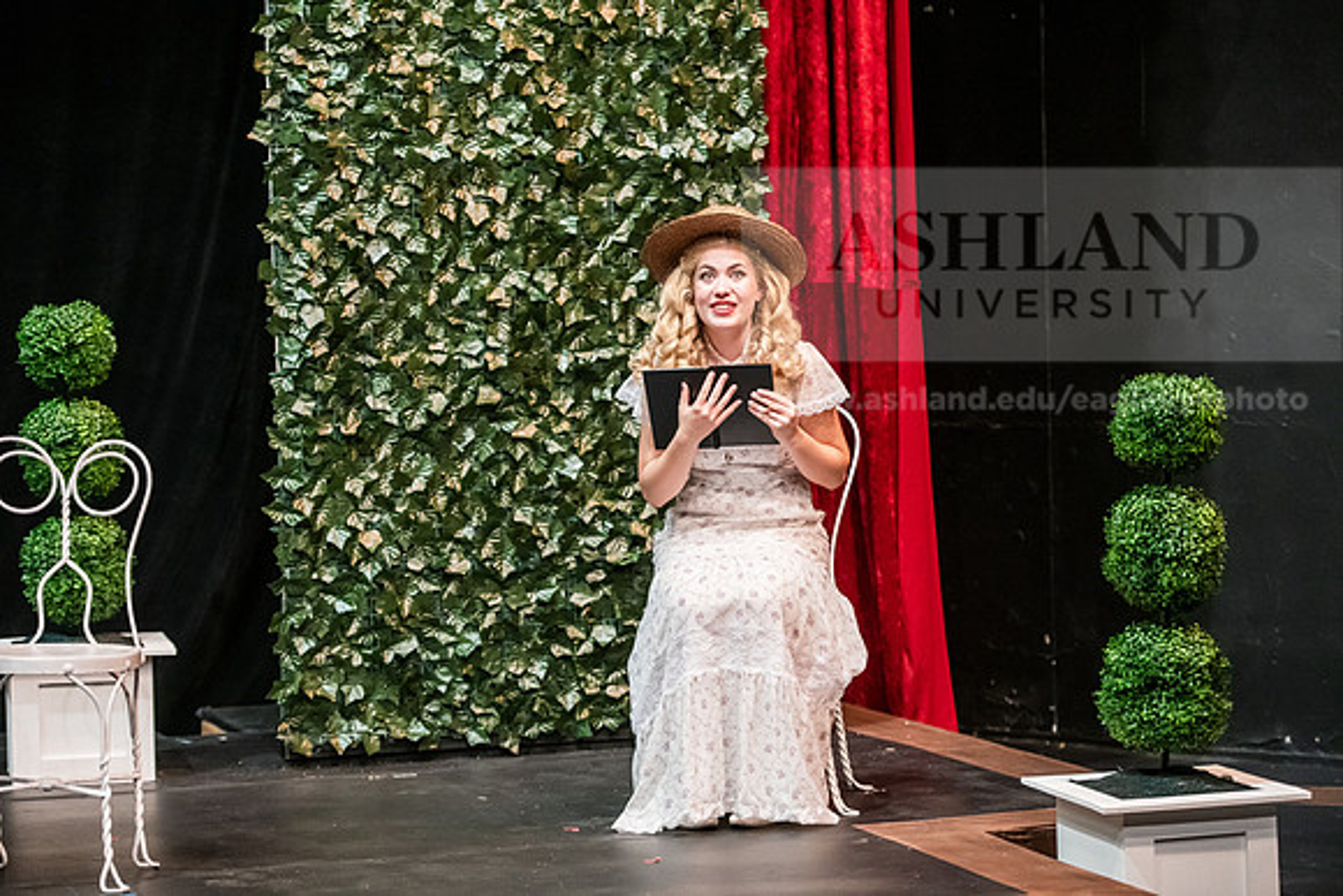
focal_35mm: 98
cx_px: 672
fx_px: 3657
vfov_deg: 14.0
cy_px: 448
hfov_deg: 20.8
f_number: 3.2
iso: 3200
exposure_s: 1/200
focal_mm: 98
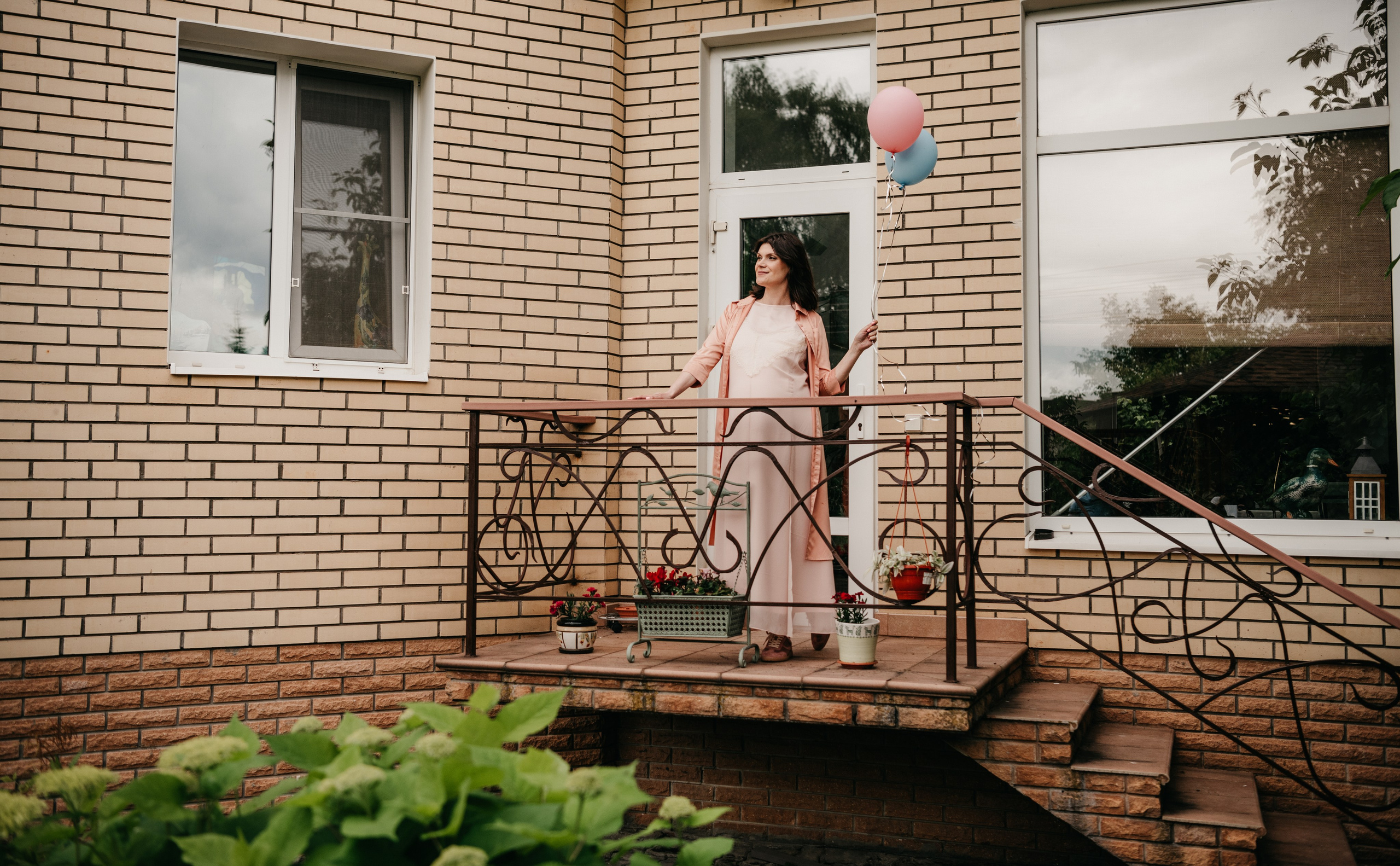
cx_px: 700
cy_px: 399
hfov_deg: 53.1
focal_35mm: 37
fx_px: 1400
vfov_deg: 34.3
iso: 250
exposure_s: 1/400
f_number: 3.5
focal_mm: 36
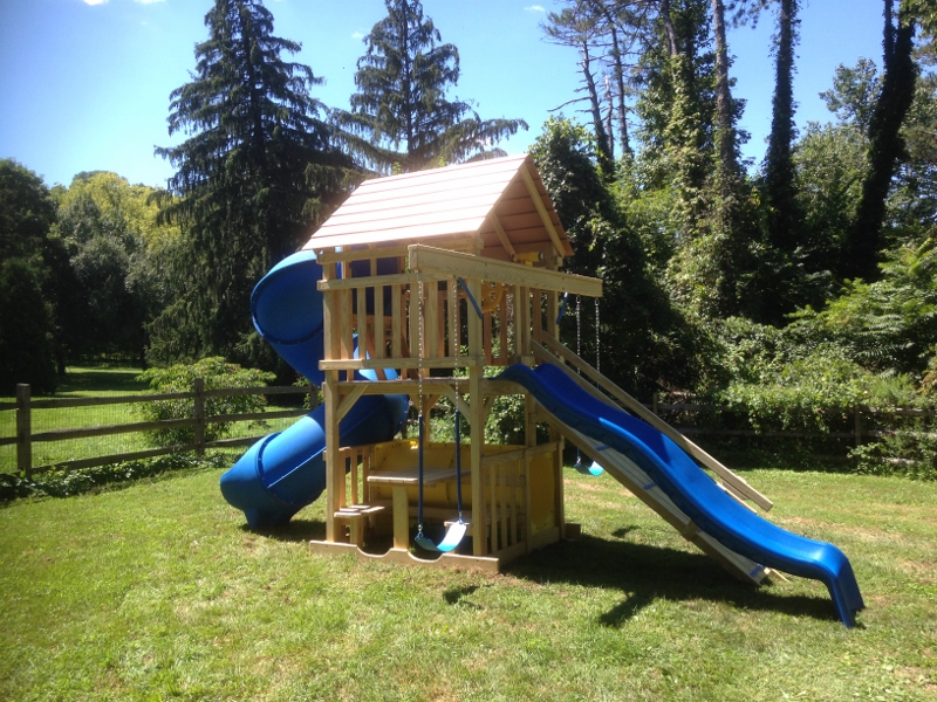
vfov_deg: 42.9
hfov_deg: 55.4
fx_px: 893
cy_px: 351
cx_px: 468
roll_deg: +0.9
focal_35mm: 33
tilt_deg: -1.2
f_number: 2.4
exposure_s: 1/589
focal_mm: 4.12
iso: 50
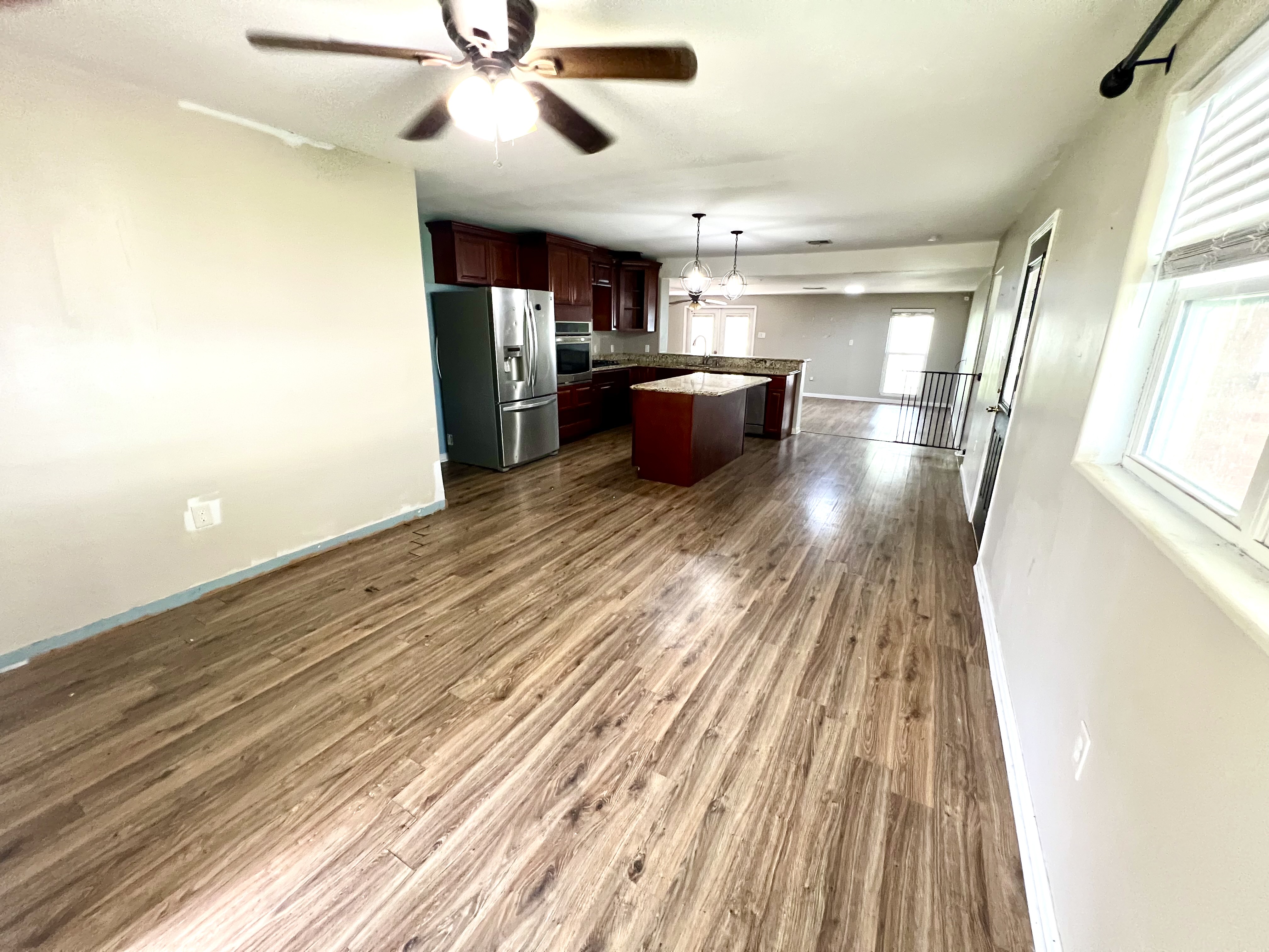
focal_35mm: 13
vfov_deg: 89.9
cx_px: 634
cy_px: 476
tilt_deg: -16.6
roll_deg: +0.3
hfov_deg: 106.2
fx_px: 477
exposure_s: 1/60
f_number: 1.8
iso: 400
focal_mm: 1.57
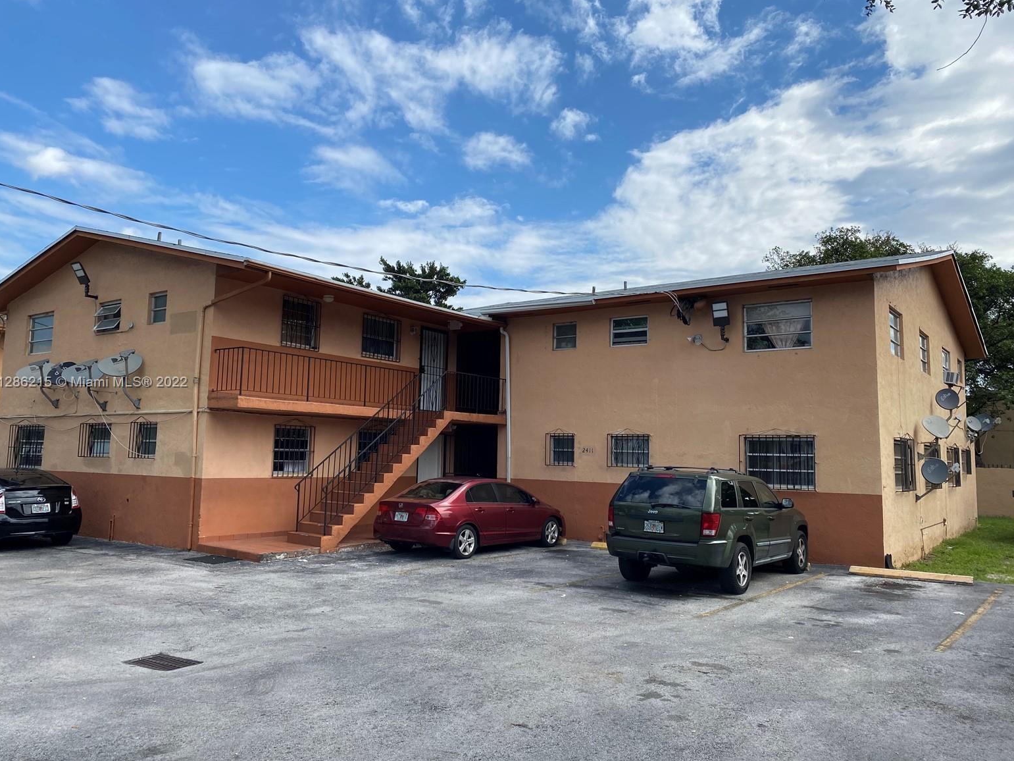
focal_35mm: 27
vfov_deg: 51.4
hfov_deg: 65.3
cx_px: 503
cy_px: 383
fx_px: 791
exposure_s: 1/3300
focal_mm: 4.25
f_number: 1.8
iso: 32
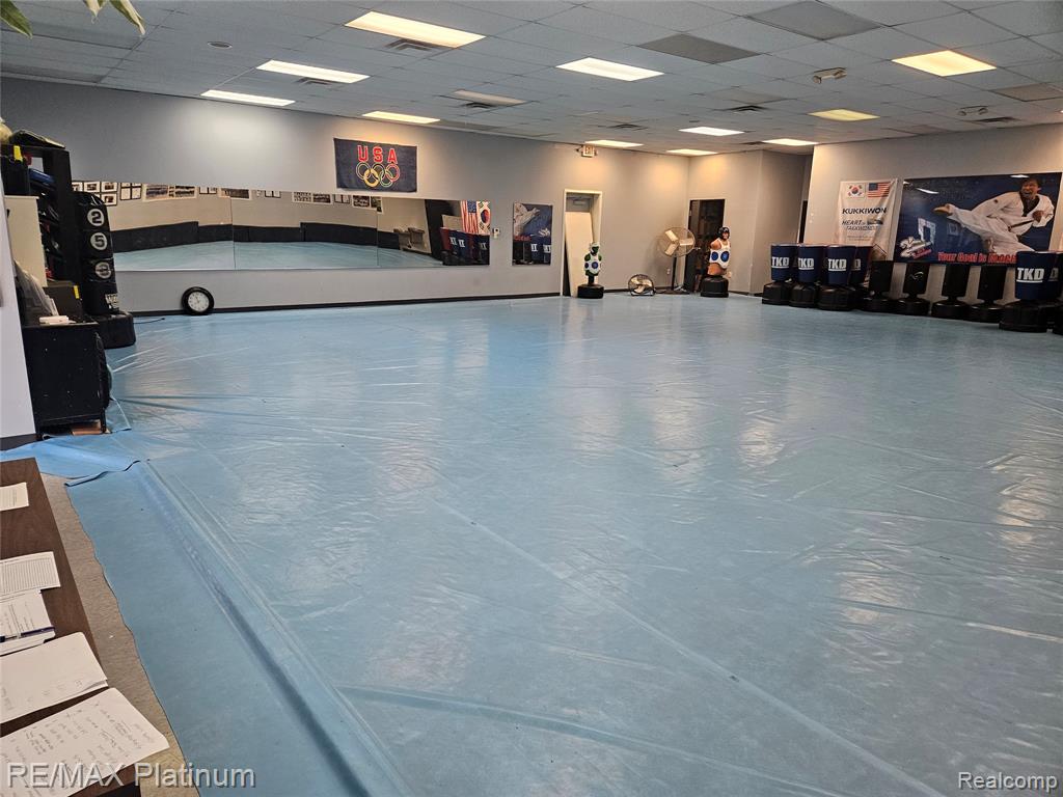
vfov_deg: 58.9
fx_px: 706
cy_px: 398
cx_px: 532
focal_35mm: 23
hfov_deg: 73.9
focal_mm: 5.4
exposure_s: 1/120
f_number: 1.8
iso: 250
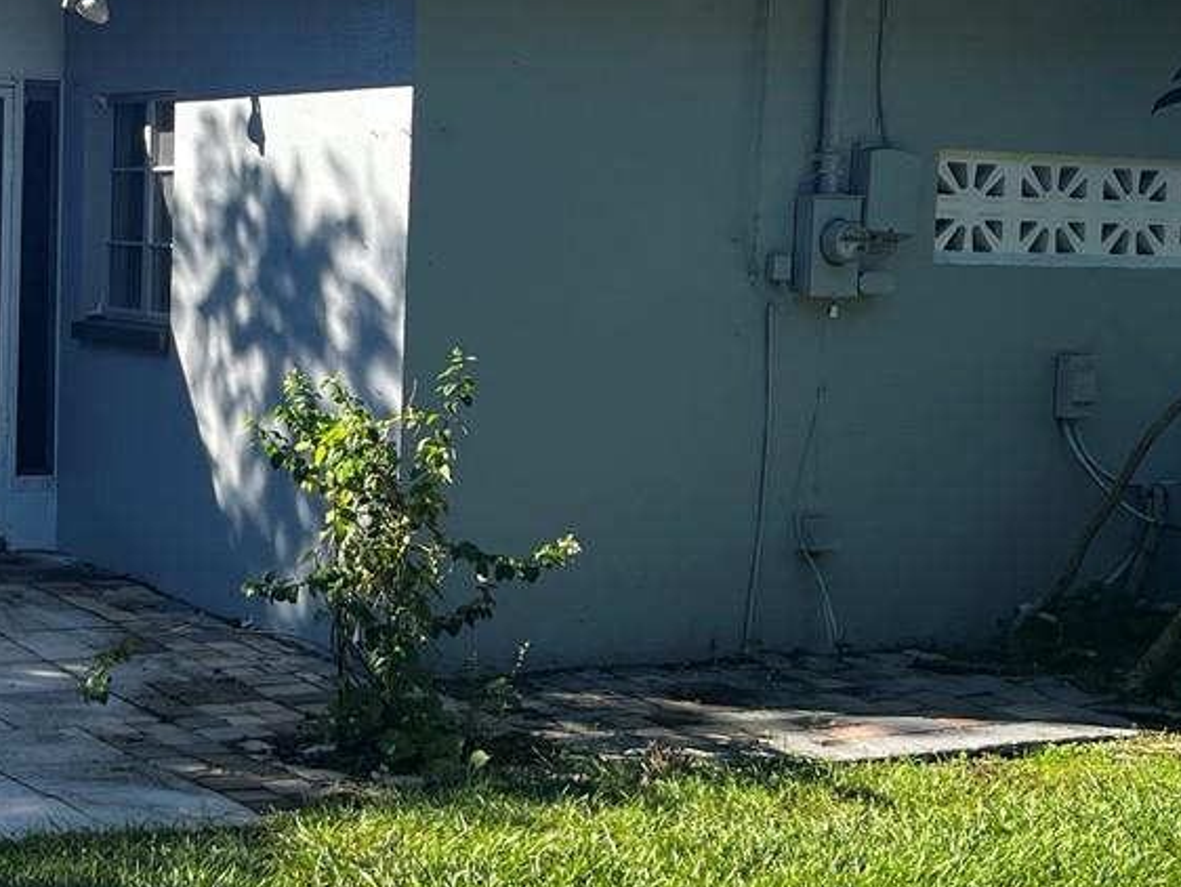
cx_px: 193
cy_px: 454
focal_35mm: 74
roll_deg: -1.2
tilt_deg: -5.7
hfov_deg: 25.7
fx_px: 2526
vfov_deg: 19.9
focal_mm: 5.1
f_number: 1.6
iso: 50
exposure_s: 1/1536
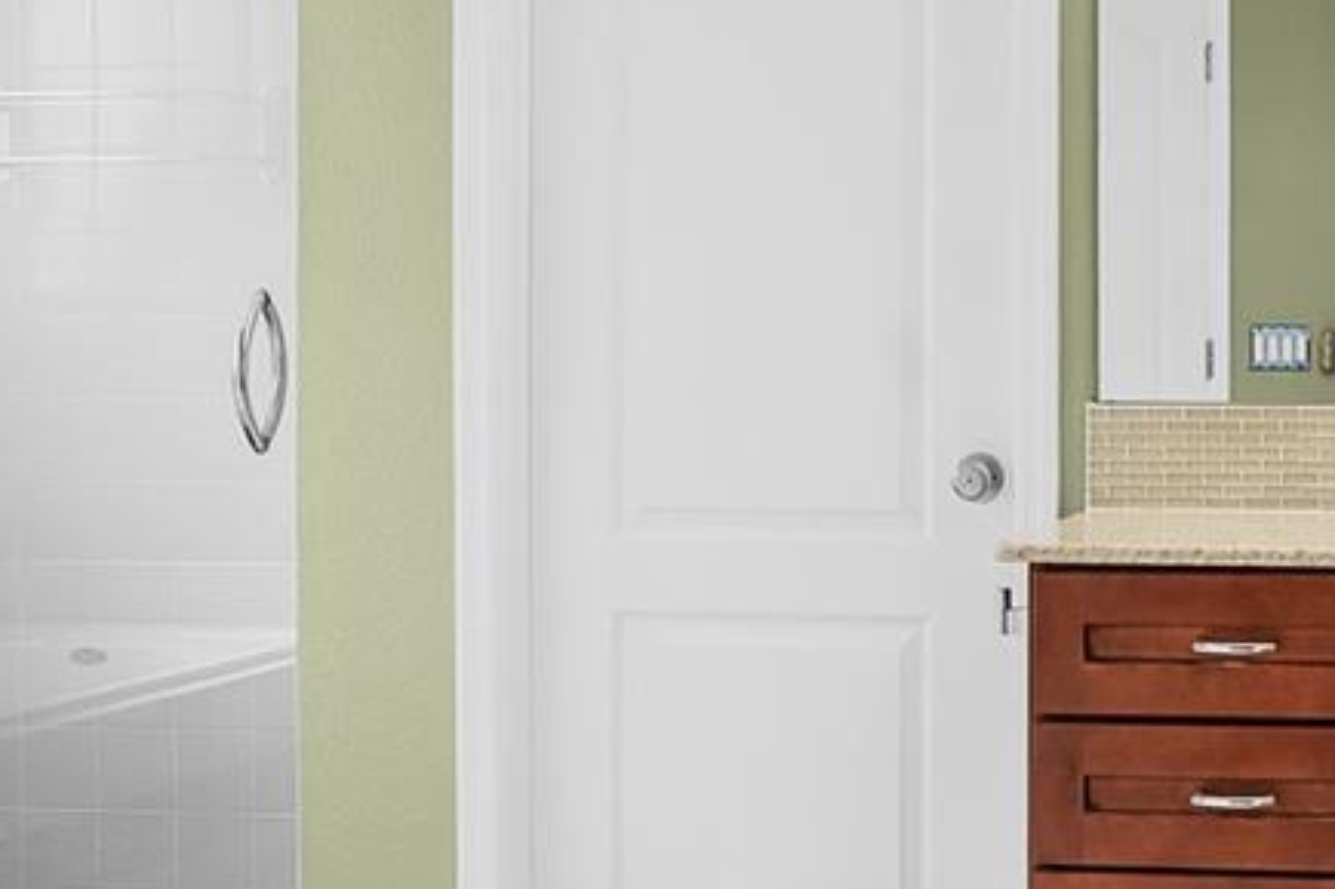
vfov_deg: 23.0
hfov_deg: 32.0
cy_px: 446
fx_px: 2187
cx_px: 1240
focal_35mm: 59
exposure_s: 1/15
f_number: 8
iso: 1000
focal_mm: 16
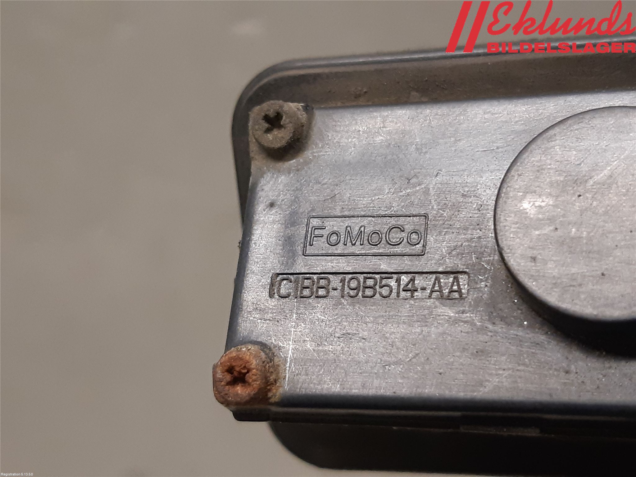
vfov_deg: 53.1
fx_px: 478
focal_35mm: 26
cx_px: 318
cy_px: 238
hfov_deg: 67.3
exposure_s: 1/50
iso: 160
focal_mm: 3.93
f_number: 1.7
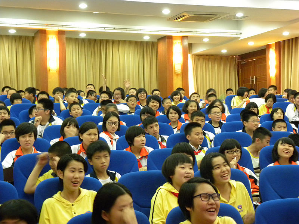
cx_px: 150
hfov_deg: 29.4
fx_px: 570
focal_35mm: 66
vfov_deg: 22.3
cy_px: 112
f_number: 3.5
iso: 400
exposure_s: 1/10.2
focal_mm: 11.8
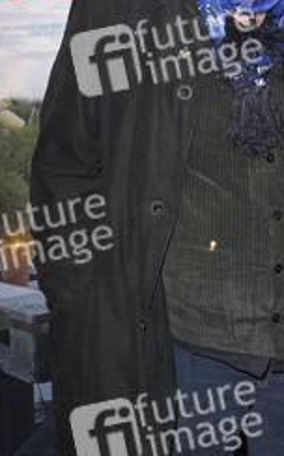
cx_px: 220
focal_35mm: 92
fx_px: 1142
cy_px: 146
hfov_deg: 14.1
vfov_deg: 22.5
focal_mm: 55
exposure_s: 1/250
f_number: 5.6
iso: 640
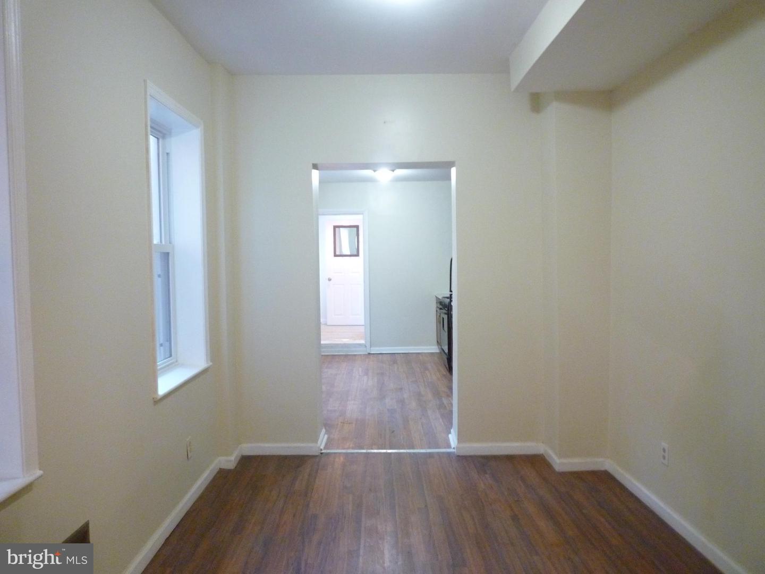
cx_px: 382
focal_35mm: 25
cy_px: 287
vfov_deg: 54.9
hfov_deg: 69.4
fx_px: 552
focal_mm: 4.4
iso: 400
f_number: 2.8
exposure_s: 1/15
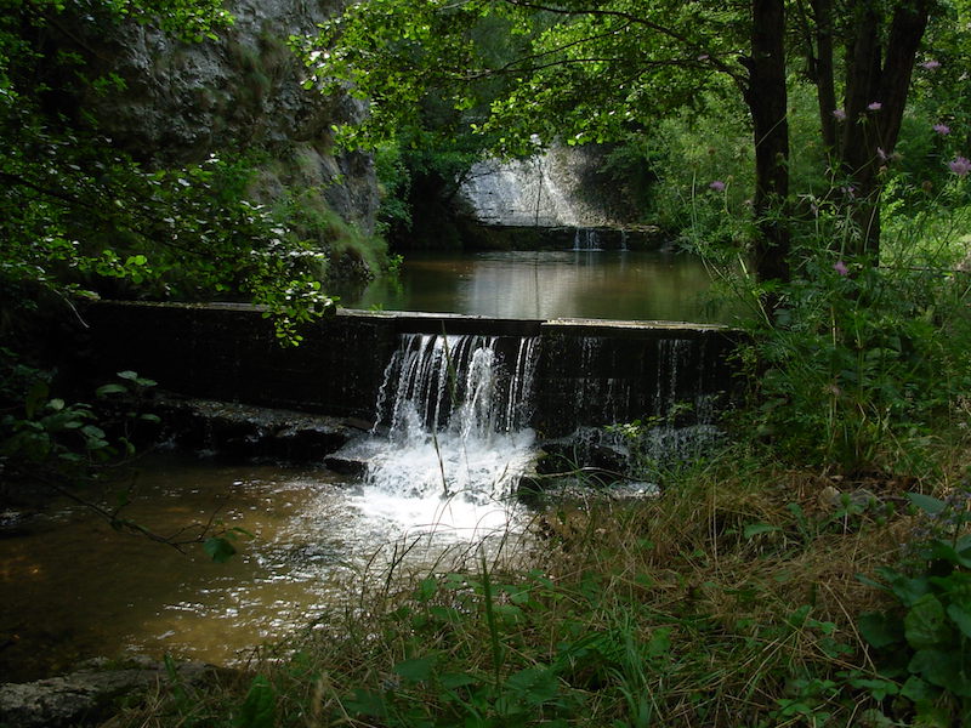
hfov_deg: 49.0
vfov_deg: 37.7
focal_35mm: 38
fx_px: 1066
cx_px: 486
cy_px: 364
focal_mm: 6.3
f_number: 2.9
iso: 50
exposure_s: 1/228
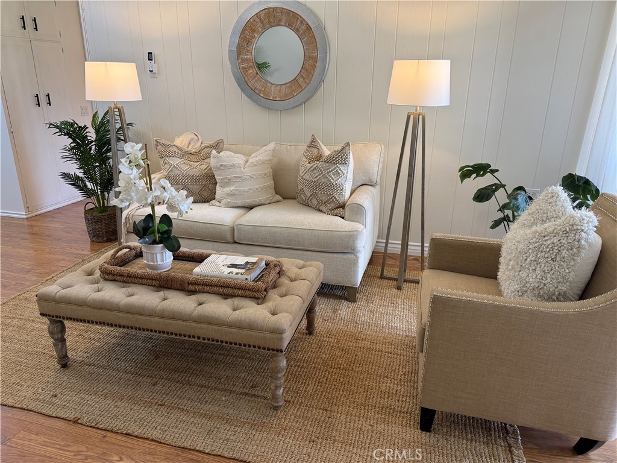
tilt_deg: -19.2
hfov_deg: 71.6
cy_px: 232
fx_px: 428
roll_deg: -0.8
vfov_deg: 56.8
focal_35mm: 24
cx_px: 308
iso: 125
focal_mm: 6.76
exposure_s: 1/120
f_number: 1.78
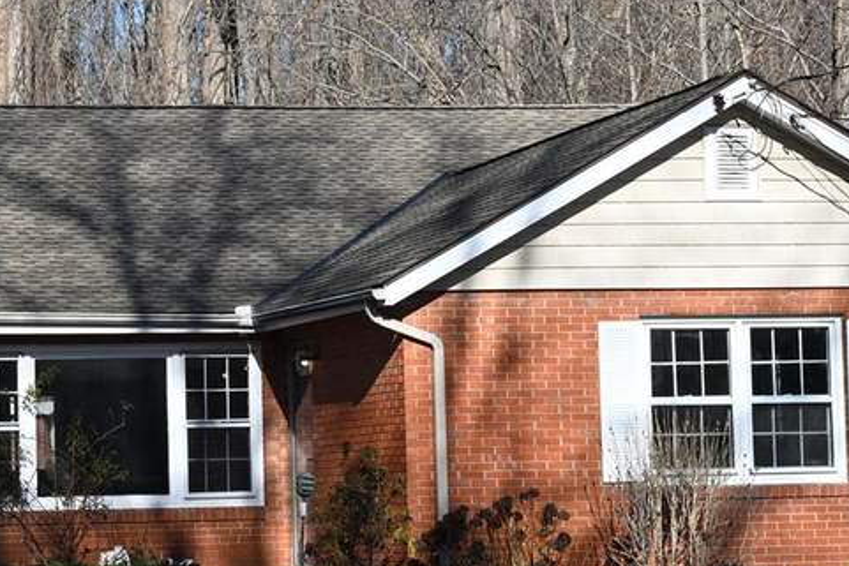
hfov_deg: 15.2
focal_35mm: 133
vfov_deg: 10.3
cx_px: 78
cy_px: 322
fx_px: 3137
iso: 800
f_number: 10
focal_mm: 50
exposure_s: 1/800
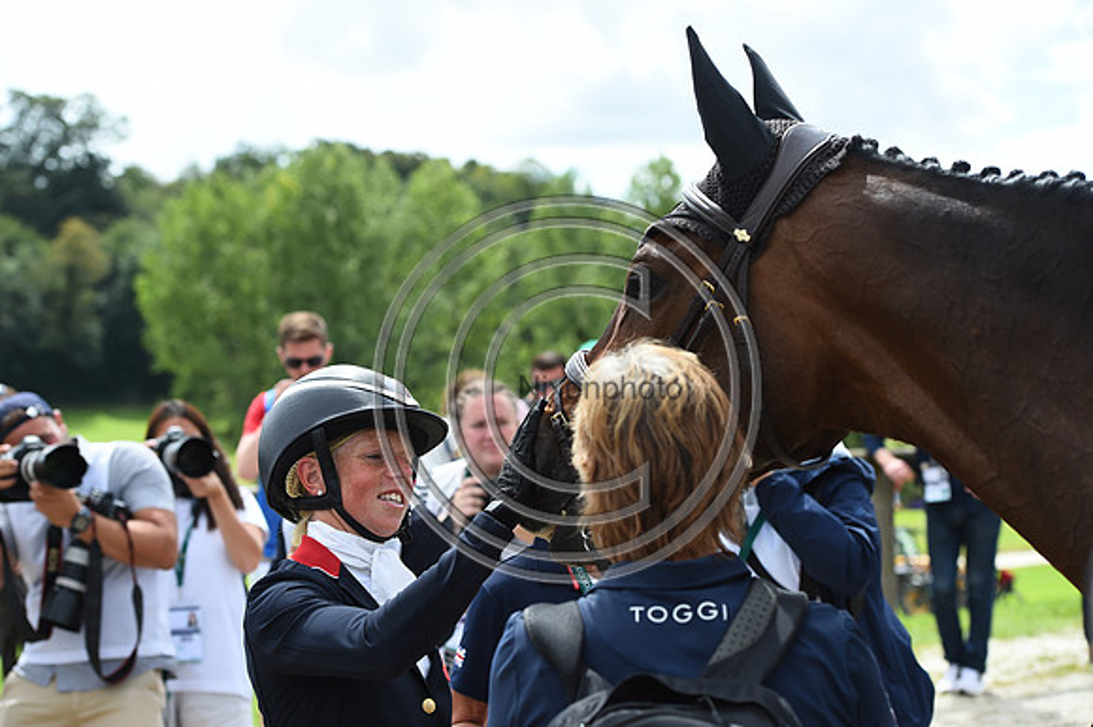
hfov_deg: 27.0
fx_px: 2276
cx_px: 546
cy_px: 364
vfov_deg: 18.2
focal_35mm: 75
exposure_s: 1/1000
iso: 220
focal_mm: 75
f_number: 5
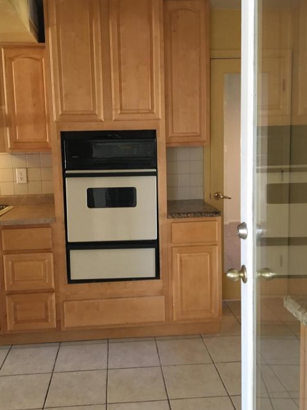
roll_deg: +0.8
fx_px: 402
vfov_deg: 53.9
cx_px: 143
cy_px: 192
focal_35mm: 34
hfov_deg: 41.8
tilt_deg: -5.6
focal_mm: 4.15
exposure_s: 1/24
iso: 200
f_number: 2.2
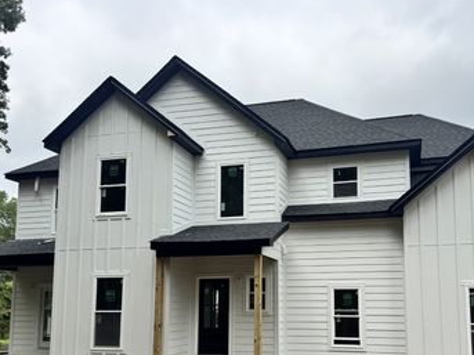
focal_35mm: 35
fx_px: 479
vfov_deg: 39.9
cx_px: 279
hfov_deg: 52.4
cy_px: 249
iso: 80
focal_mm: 6.76
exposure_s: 1/3597
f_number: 1.78
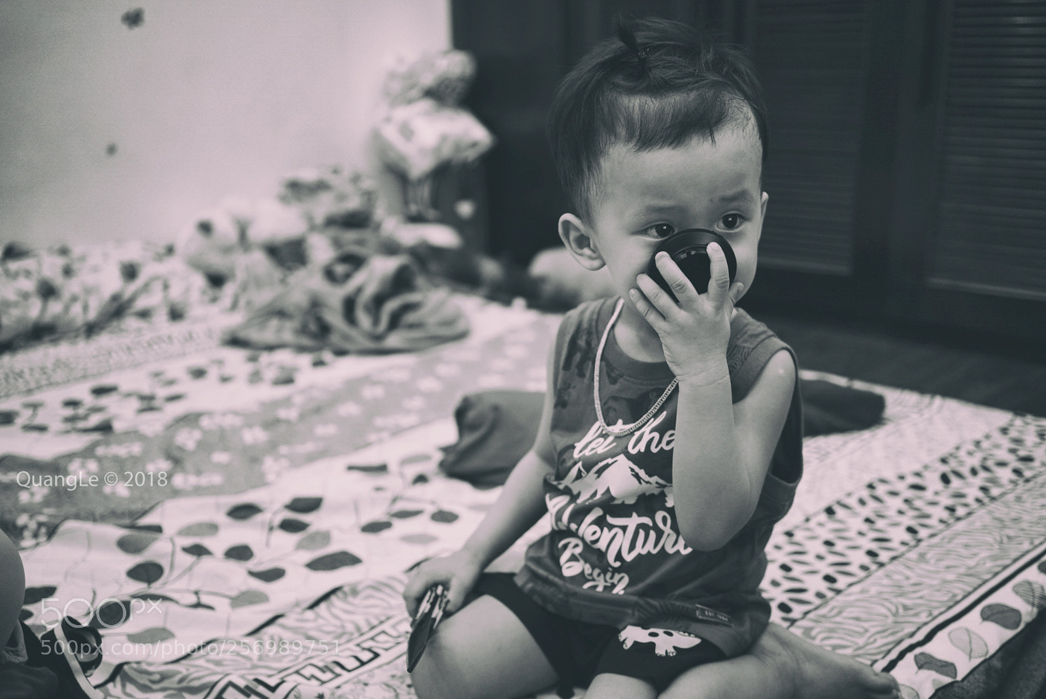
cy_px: 350
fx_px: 1018
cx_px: 523
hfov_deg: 54.4
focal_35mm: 35
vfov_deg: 37.9
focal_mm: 35
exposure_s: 1/100
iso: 2000
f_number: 2.8
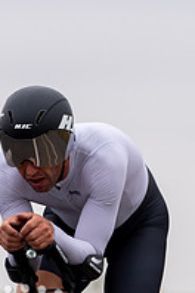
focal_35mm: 1086
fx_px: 8823
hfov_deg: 1.3
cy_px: 279
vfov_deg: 1.9
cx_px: 108
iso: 100
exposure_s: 1/800
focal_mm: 200
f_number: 3.5
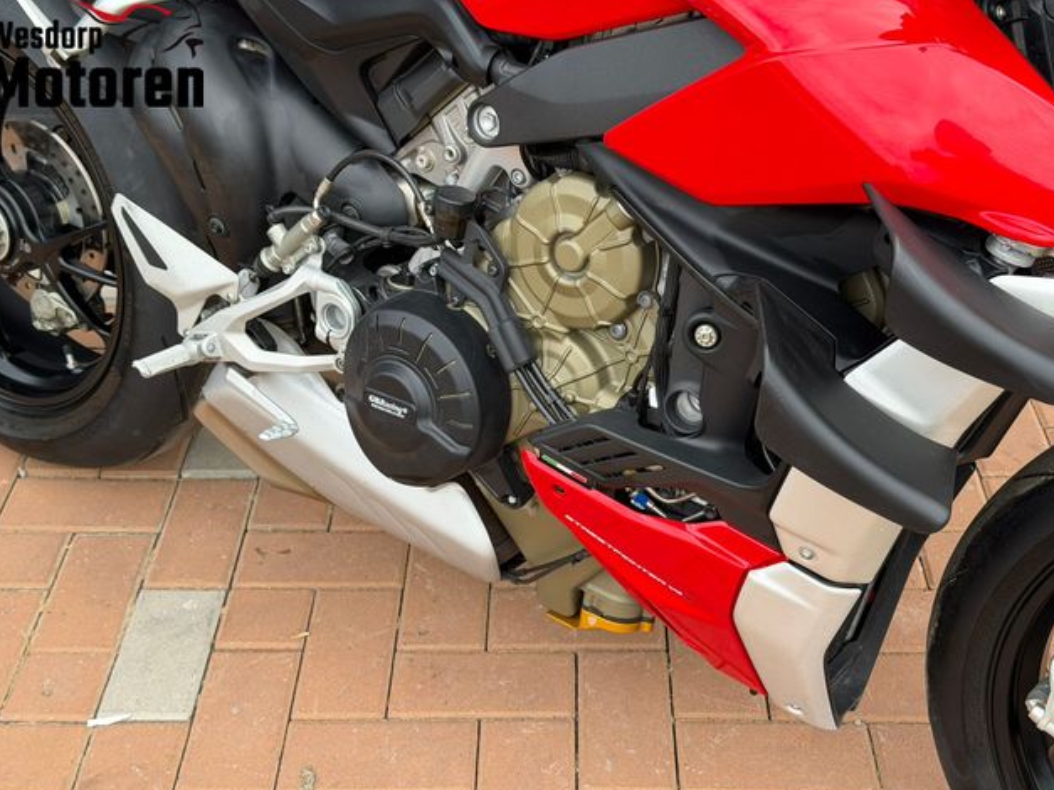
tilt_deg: -34.0
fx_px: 1492
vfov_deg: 29.7
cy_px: 398
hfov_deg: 38.9
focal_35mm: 49
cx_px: 526
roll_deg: +0.3
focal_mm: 6.76
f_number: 1.78
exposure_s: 1/906
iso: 64
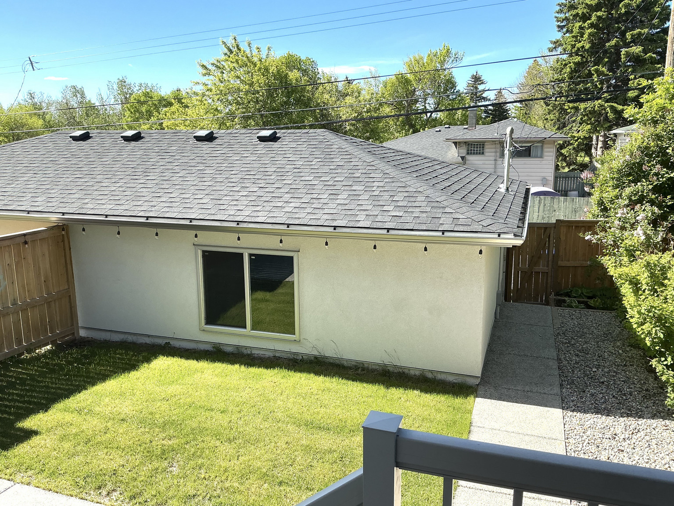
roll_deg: -0.3
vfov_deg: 48.2
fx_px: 565
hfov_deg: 61.7
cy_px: 253
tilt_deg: -13.2
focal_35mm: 29
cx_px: 337
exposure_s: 1/829
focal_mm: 3
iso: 25
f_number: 1.8
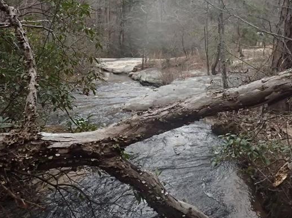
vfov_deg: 39.2
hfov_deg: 51.3
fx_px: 303
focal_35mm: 36
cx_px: 162
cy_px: 73
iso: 800
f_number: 2.8
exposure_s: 1/800
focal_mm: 4.5
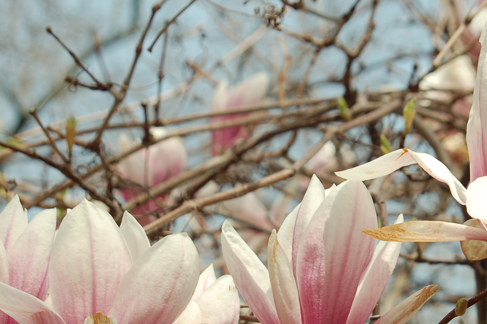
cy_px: 256
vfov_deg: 7.1
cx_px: 279
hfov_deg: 10.7
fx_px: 2607
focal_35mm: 193
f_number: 10
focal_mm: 75
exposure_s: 1/200
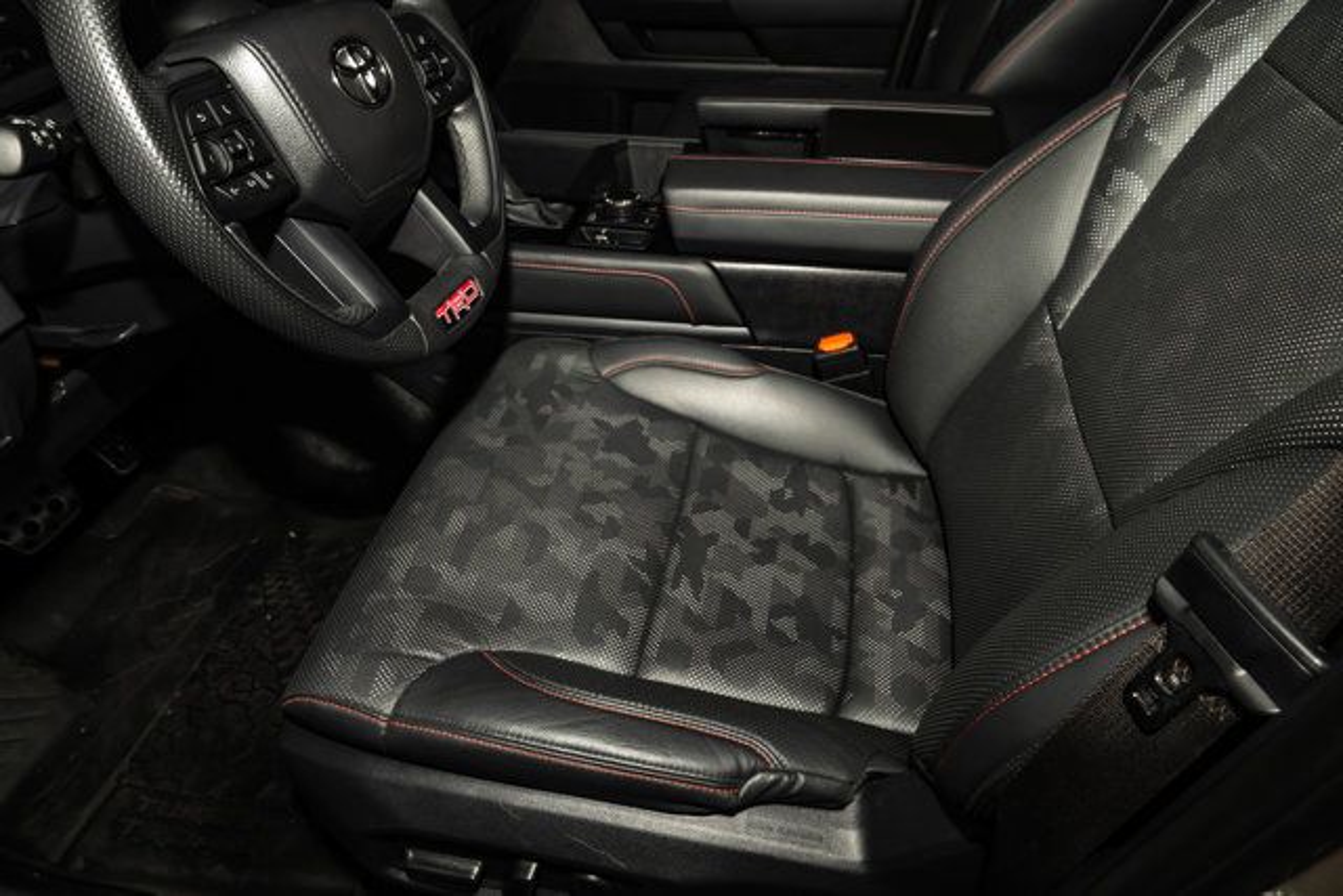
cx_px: 672
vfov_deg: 53.2
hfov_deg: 73.7
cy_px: 448
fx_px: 895
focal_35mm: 24
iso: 800
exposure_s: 1/200
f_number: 10
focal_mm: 24
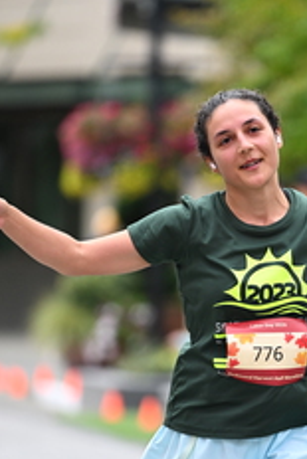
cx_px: 245
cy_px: 303
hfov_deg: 3.1
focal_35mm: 451
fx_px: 5760
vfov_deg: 4.6
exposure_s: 1/2000
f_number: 2.8
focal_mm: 190
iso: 640
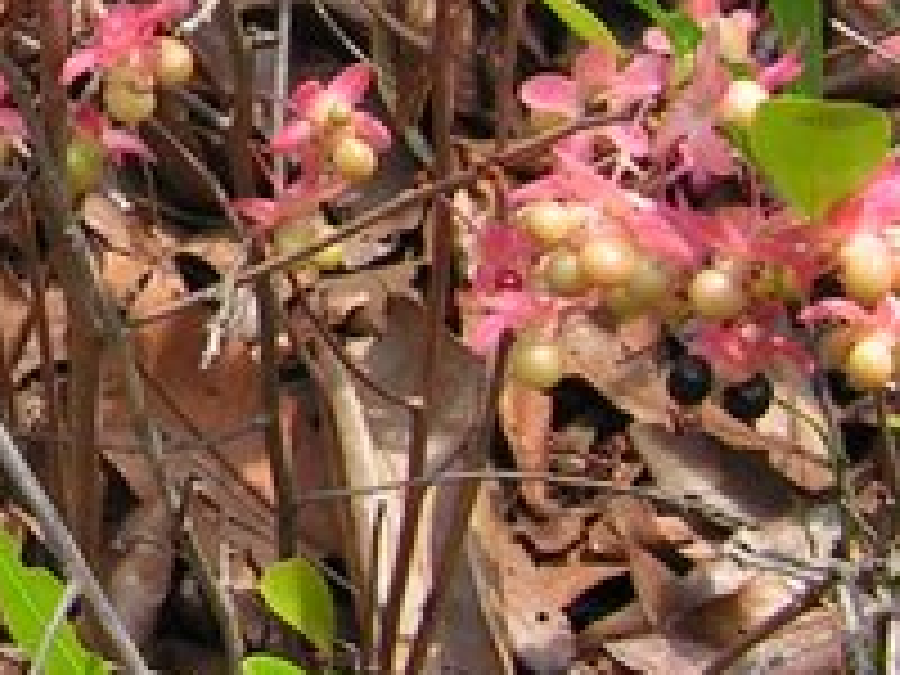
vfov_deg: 9.5
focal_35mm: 152
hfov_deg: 12.4
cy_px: -324
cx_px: -450
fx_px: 3952
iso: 50
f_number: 4.5
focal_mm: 6.3
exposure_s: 1/200
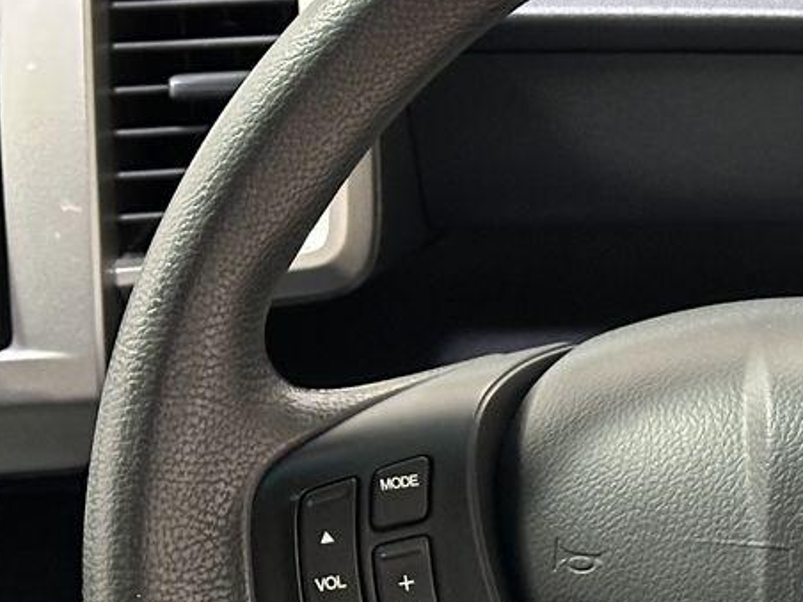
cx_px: 913
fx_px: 3549
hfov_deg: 12.7
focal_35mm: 153
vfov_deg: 9.6
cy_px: 593
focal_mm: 6.86
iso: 500
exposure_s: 1/25
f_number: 1.78
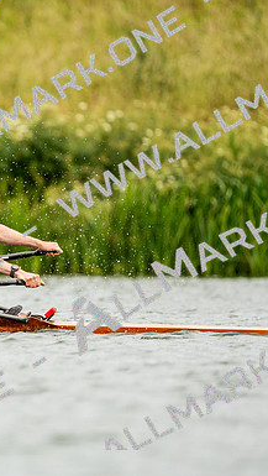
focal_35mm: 873
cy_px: 238
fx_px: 11012
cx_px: -33
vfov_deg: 2.5
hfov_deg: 1.4
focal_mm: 553
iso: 500
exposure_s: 1/2000
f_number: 6.3
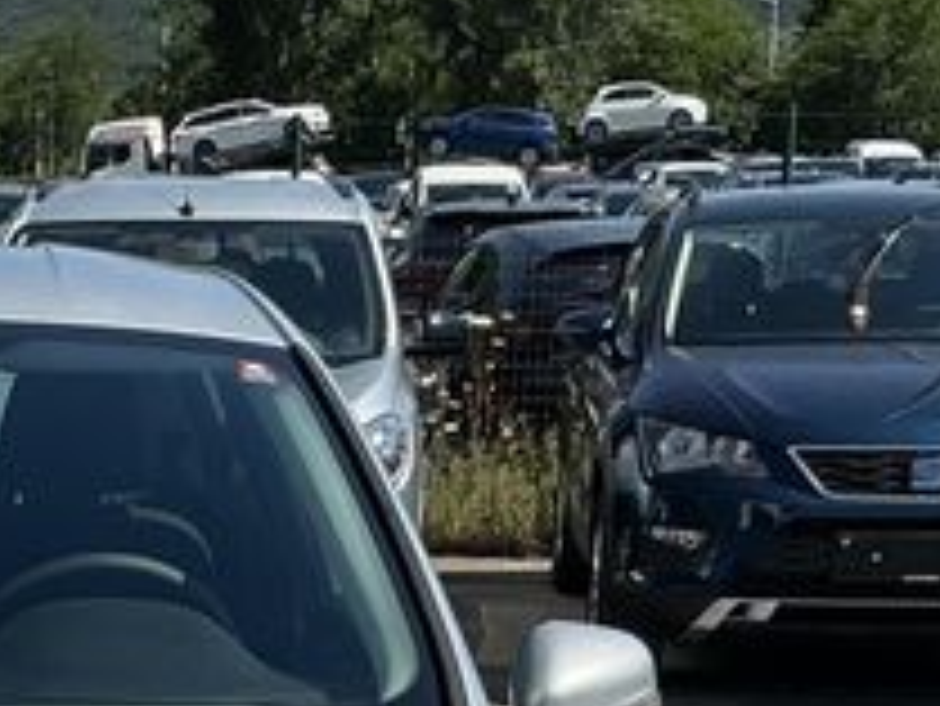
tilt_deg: -16.0
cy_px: 1133
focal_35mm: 107
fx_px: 2907
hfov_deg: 17.5
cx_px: -198
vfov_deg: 12.9
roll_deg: +0.4
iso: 25
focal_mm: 3
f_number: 1.8
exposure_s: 1/2427
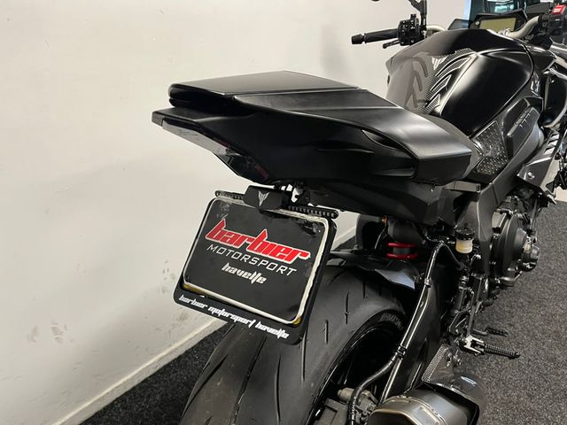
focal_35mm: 26
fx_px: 426
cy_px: 212
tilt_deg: -23.2
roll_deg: +0.2
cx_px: 284
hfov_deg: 67.3
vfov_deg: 53.1
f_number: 1.6
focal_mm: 5.1
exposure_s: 1/50
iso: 125
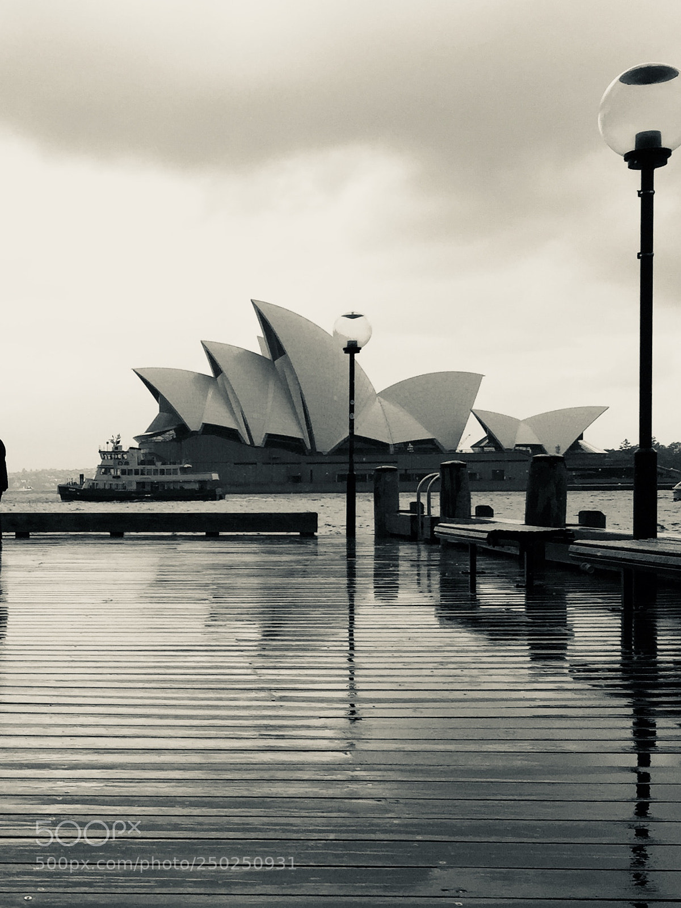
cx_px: 340
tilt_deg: -0.1
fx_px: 761
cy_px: 454
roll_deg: -0.2
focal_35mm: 29
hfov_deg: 48.2
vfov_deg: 61.7
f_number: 2.2
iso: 32
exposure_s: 1/2198
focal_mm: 4.15
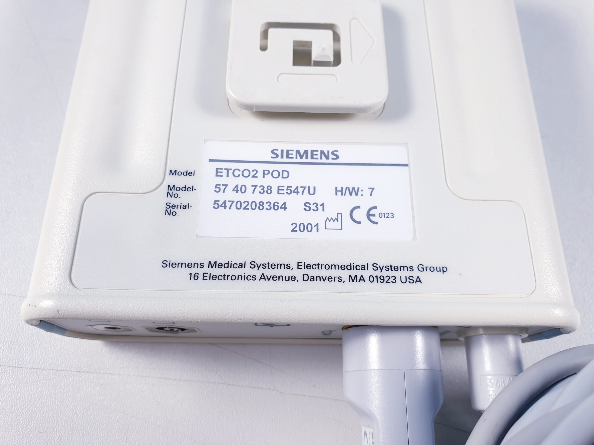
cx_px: 297
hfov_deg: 67.3
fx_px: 446
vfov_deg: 53.1
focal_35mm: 26
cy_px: 222
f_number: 2.4
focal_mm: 4.3
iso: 50
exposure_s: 1/50
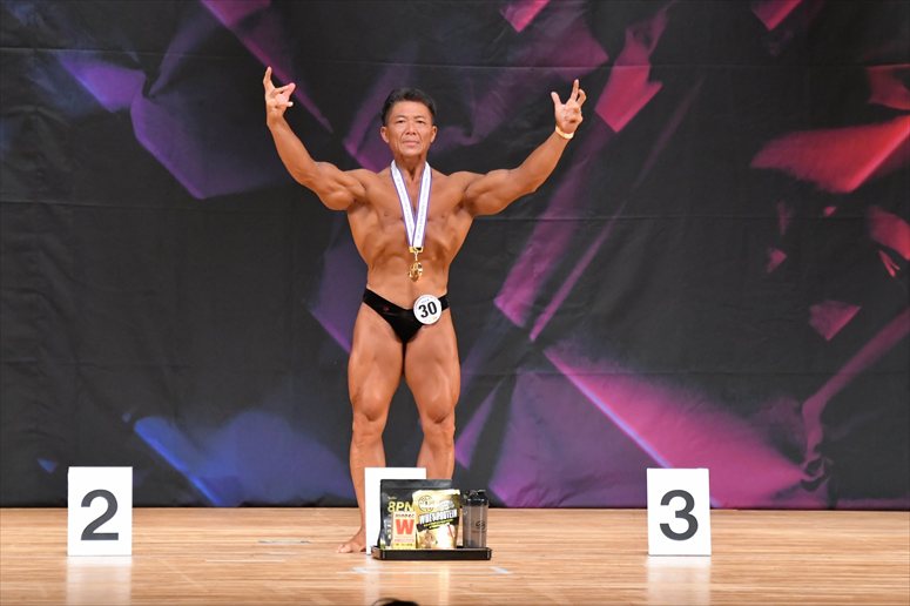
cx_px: 455
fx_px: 6822
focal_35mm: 270
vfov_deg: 5.1
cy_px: 303
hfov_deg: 7.6
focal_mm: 180
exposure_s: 1/400
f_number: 5.6
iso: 7200
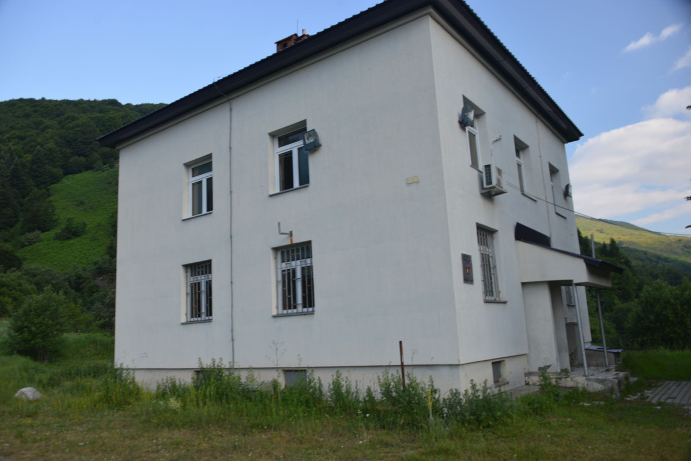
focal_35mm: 28
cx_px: 346
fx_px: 538
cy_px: 230
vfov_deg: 46.4
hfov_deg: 65.5
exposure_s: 1/100
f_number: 5
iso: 100
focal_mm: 28
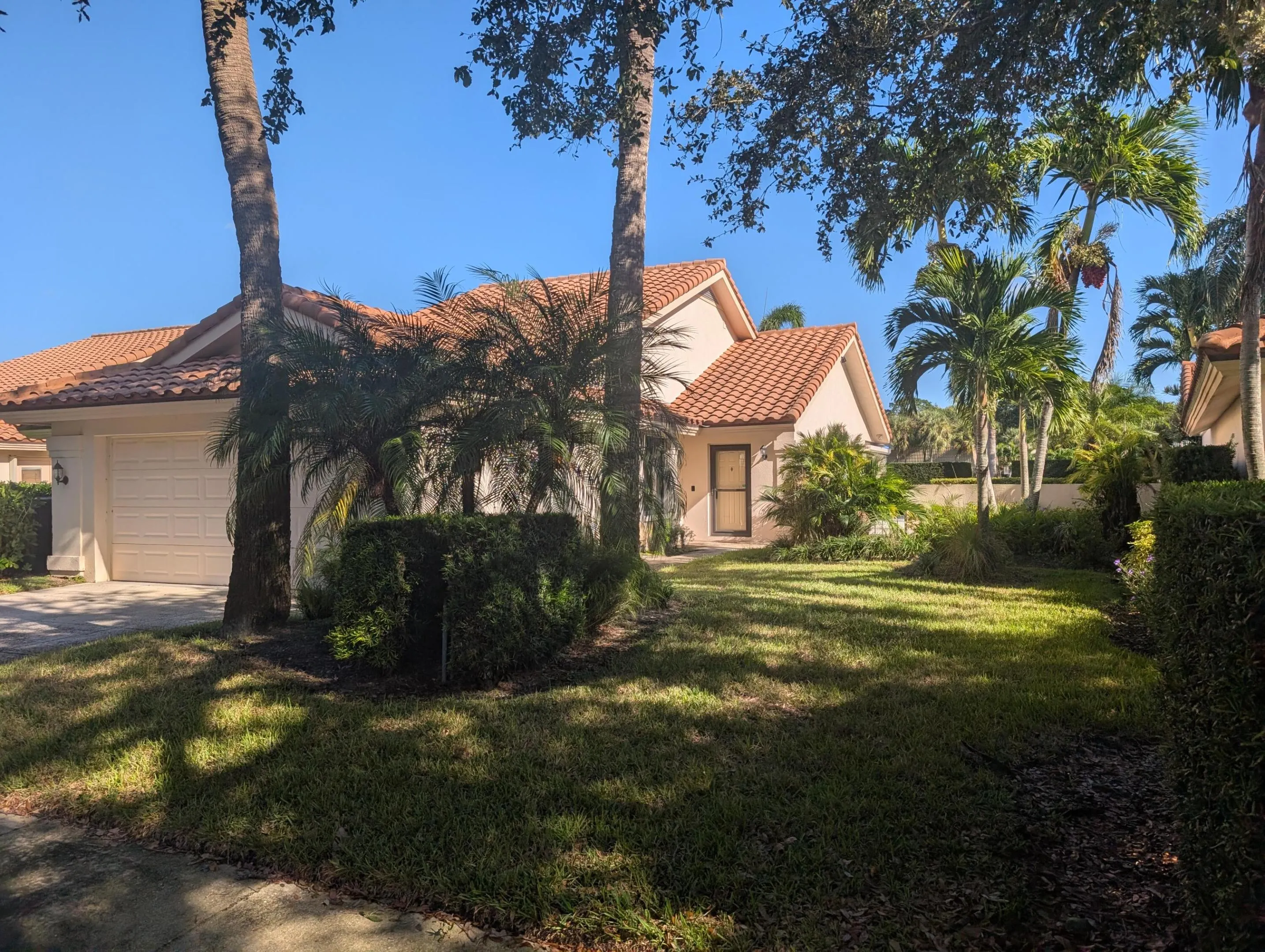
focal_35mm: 24
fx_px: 878
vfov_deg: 56.9
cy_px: 476
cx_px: 632
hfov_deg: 71.5
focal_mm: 6.9
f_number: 1.68
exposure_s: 1/1637
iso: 26
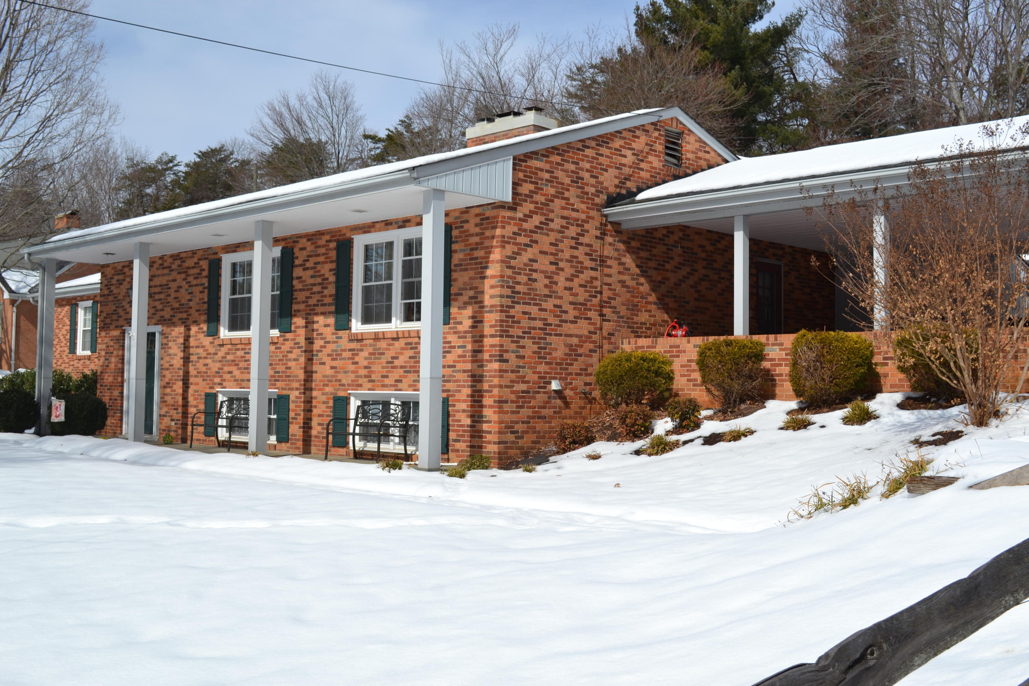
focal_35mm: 39
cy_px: 343
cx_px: 514
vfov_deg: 34.2
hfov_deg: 49.6
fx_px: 1115
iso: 100
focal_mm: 26
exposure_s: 1/320
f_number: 9
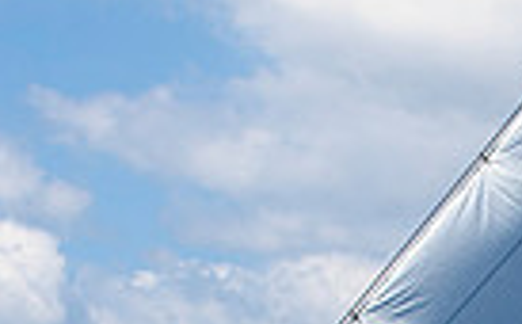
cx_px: 583
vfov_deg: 3.6
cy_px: 698
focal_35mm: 364
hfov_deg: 5.8
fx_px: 5168
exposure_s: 1/2000
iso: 320
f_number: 5
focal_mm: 80
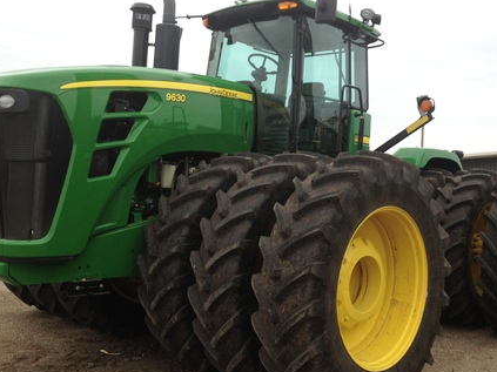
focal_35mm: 45
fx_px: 646
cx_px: 294
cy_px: 177
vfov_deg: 32.2
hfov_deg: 41.9
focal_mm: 4.28
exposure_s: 1/156
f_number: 2.4
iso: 64
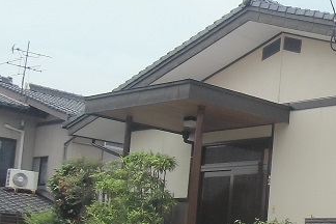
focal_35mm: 77
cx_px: 433
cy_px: 196
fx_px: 719
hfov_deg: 23.4
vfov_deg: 17.5
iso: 64
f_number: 3
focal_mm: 4.24
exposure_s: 1/800
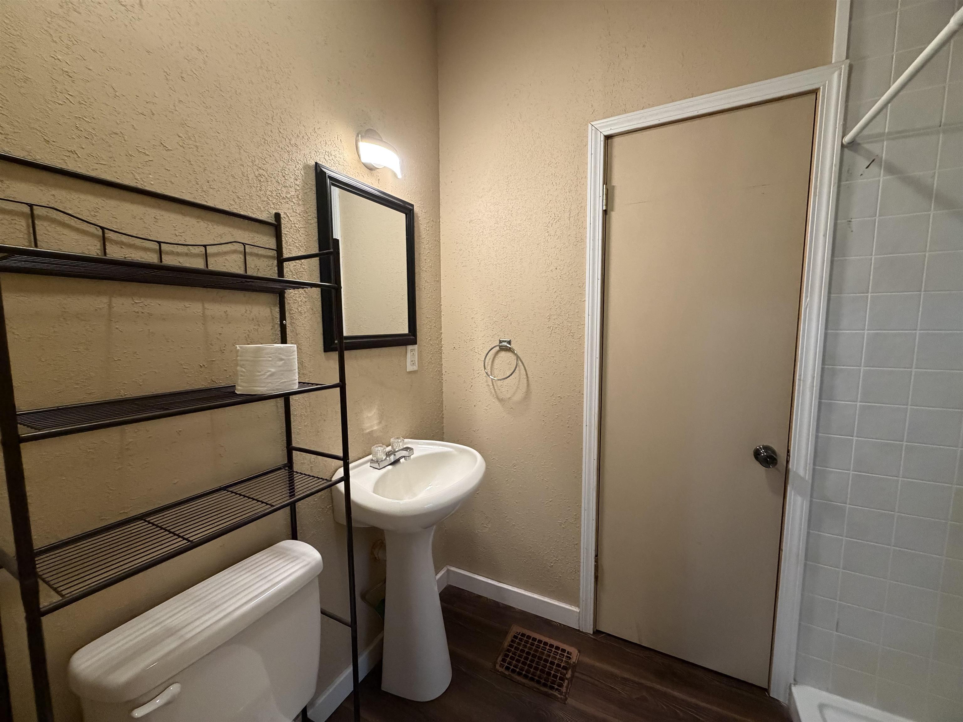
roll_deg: +0.5
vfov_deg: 85.7
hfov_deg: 102.1
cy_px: 361
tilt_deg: -4.0
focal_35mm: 14
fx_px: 389
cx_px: 482
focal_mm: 2.22
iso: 500
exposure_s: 1/60
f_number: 2.2
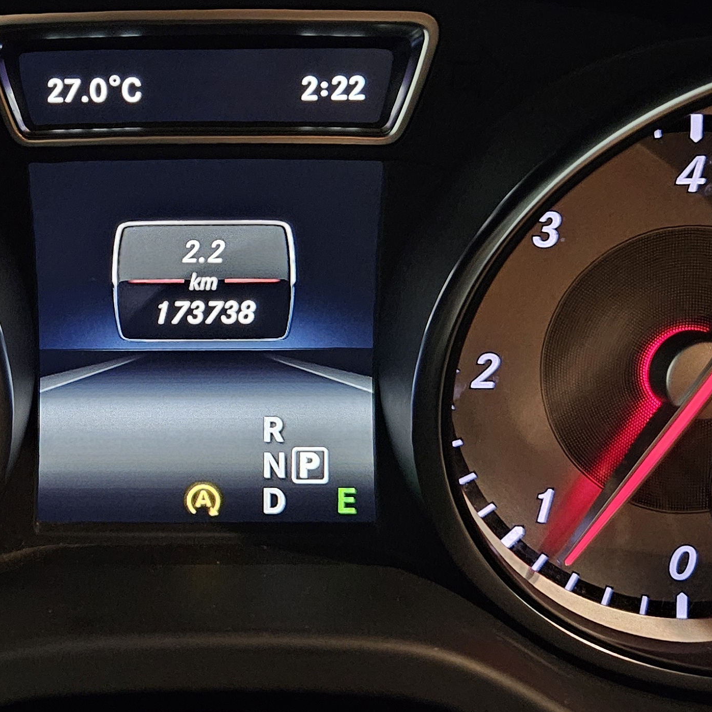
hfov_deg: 28.4
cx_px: 138
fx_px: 1373
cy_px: 285
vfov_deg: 29.0
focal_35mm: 59
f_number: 1.8
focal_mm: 5.4
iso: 1250
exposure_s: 1/21.4
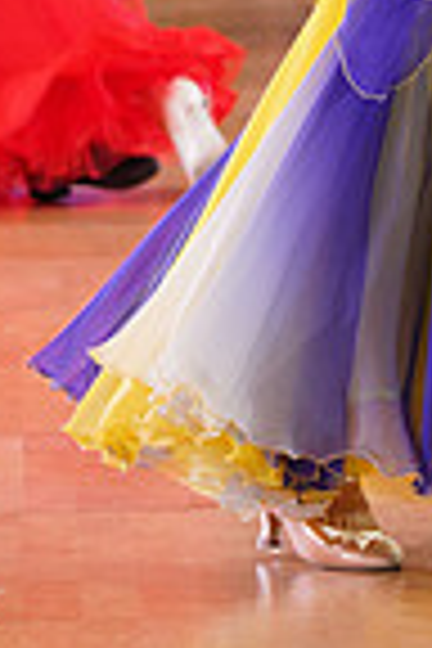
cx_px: 587
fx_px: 7595
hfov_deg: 3.3
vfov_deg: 4.8
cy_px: -405
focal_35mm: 422
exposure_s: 1/160
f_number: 5
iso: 1600
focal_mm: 105
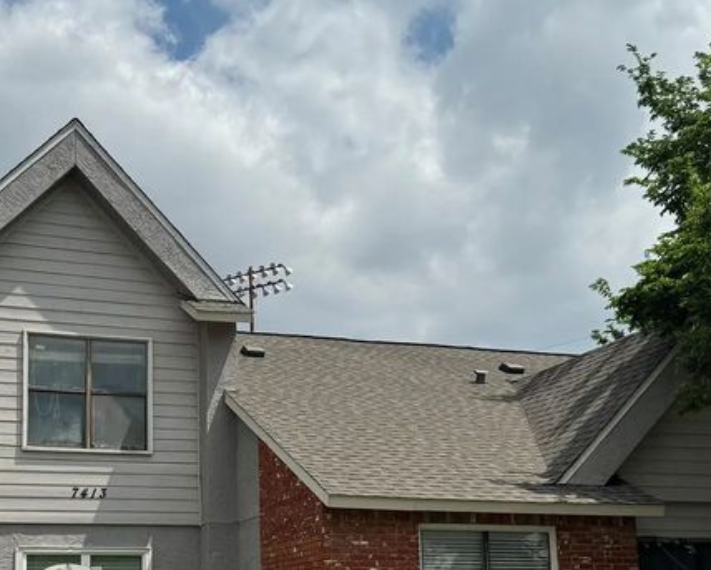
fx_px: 1179
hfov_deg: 33.4
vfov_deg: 26.7
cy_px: 450
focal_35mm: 56
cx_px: 266
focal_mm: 6.76
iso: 80
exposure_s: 1/7937
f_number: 1.78
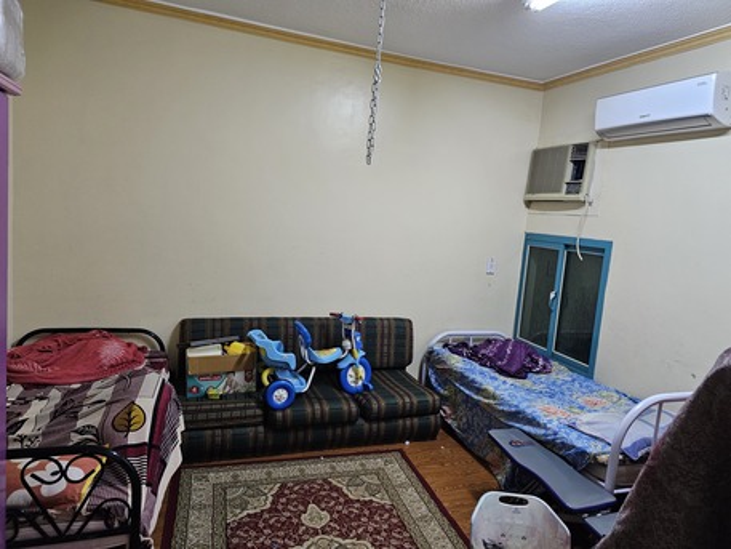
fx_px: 486
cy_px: 274
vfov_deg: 58.9
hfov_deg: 73.9
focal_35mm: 23
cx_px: 366
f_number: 1.7
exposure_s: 1/120
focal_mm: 6.3
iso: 500
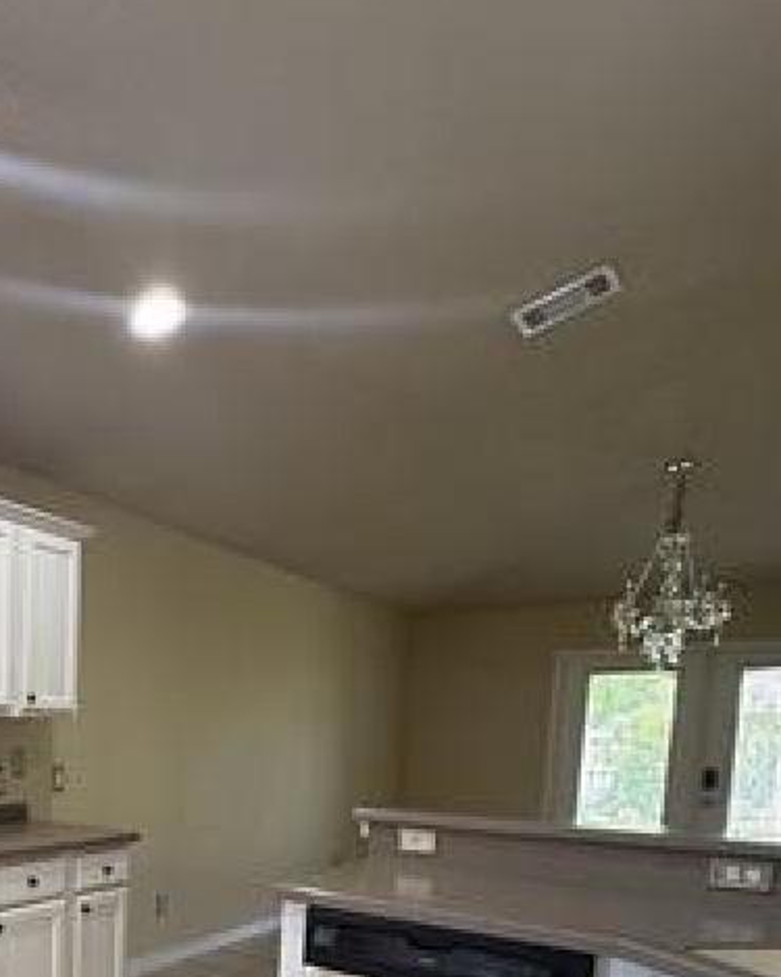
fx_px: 809
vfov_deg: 56.3
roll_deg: -1.6
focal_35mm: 28
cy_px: 823
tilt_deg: -6.3
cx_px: 37
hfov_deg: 45.2
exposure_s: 1/120
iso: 320
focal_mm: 2.22
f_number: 2.2
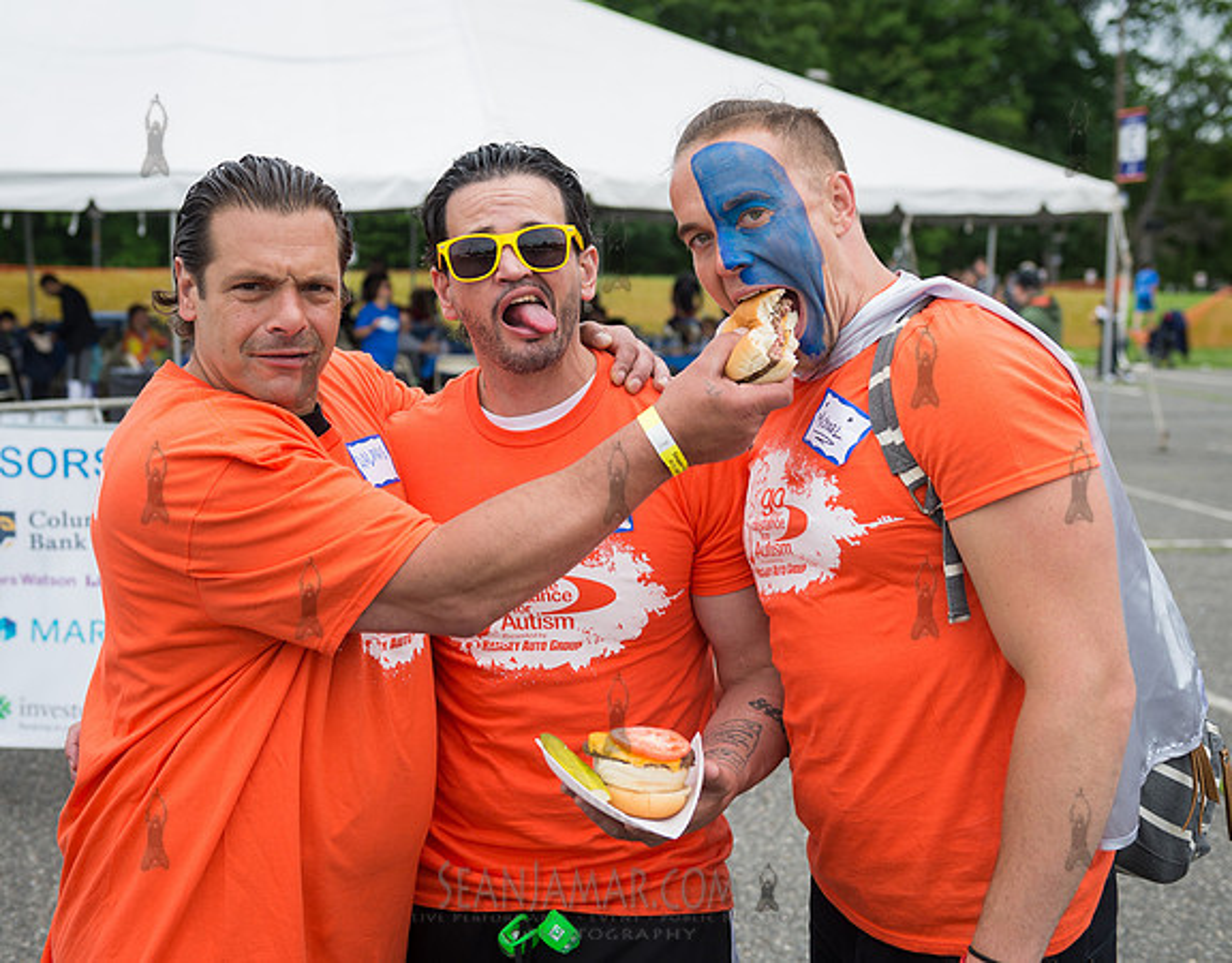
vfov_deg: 29.9
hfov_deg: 37.8
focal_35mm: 50
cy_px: 395
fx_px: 1798
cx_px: 541
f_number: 3.5
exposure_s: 1/1000
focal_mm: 38
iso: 200
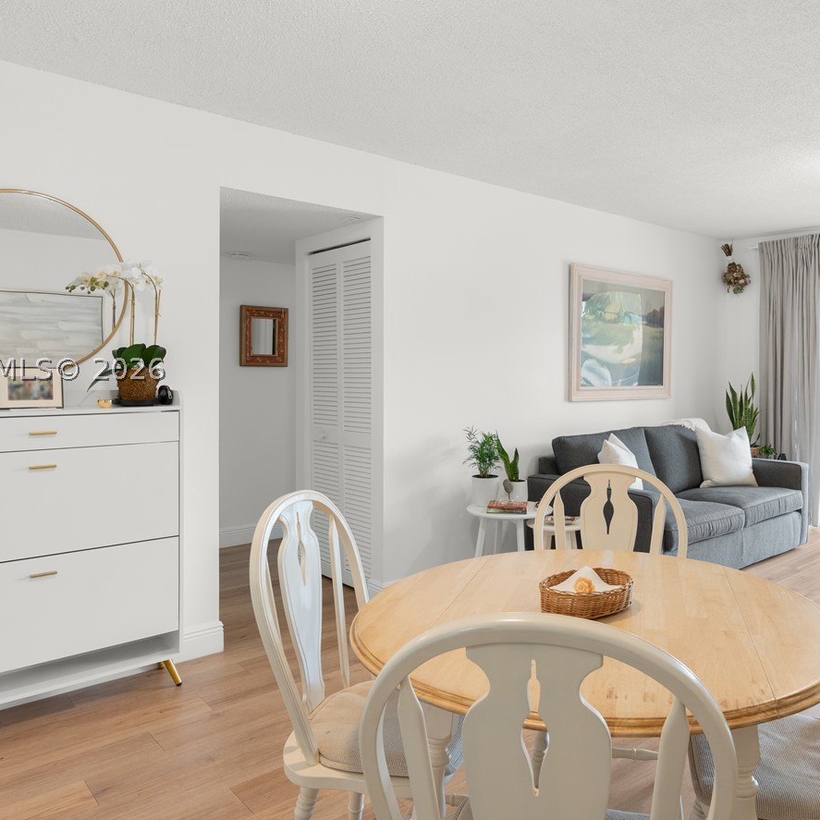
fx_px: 697
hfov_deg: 59.9
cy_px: 367
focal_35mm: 26
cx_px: 528
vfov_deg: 60.8
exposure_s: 1/6
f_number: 8
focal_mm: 16
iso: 500
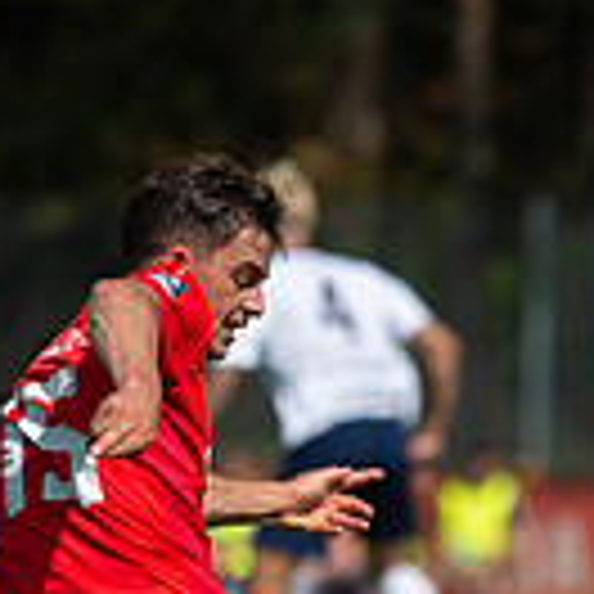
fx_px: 12658
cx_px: 450
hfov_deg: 2.7
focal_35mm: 652
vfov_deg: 2.7
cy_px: 356
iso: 100
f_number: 3.2
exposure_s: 1/2500
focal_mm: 175
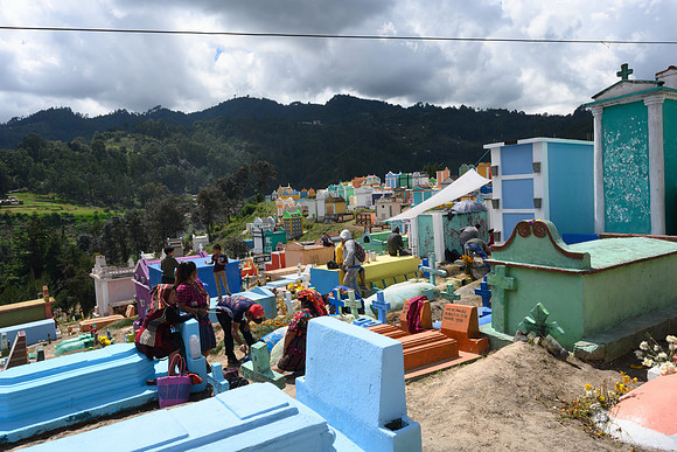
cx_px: 338
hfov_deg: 71.5
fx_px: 470
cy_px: 226
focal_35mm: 25
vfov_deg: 51.3
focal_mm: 25
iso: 320
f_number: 20
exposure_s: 1/160
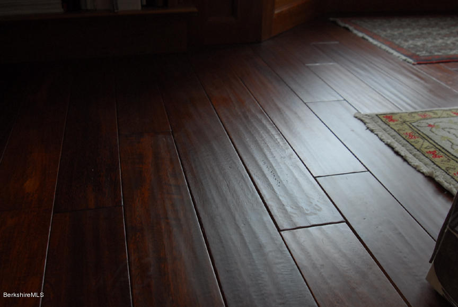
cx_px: 229
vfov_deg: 37.0
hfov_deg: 53.1
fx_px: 458
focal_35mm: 36
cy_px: 154
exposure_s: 1/60
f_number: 4
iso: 400
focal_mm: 24
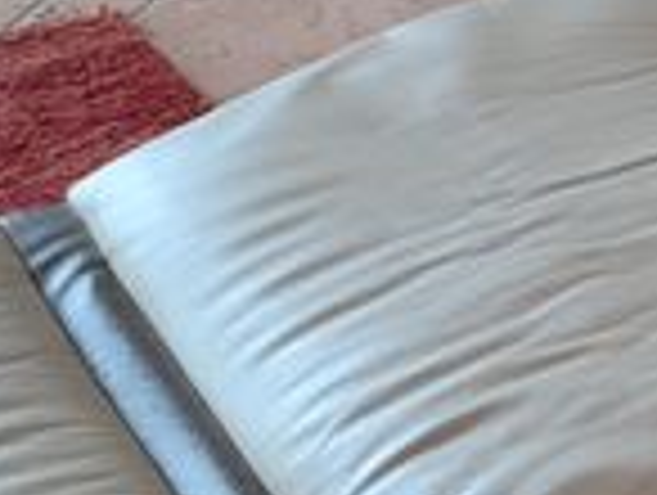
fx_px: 3251
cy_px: 414
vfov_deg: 8.7
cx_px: 1719
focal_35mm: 171
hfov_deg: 9.8
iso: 273
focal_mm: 6.04
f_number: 1.9
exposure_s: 1/33
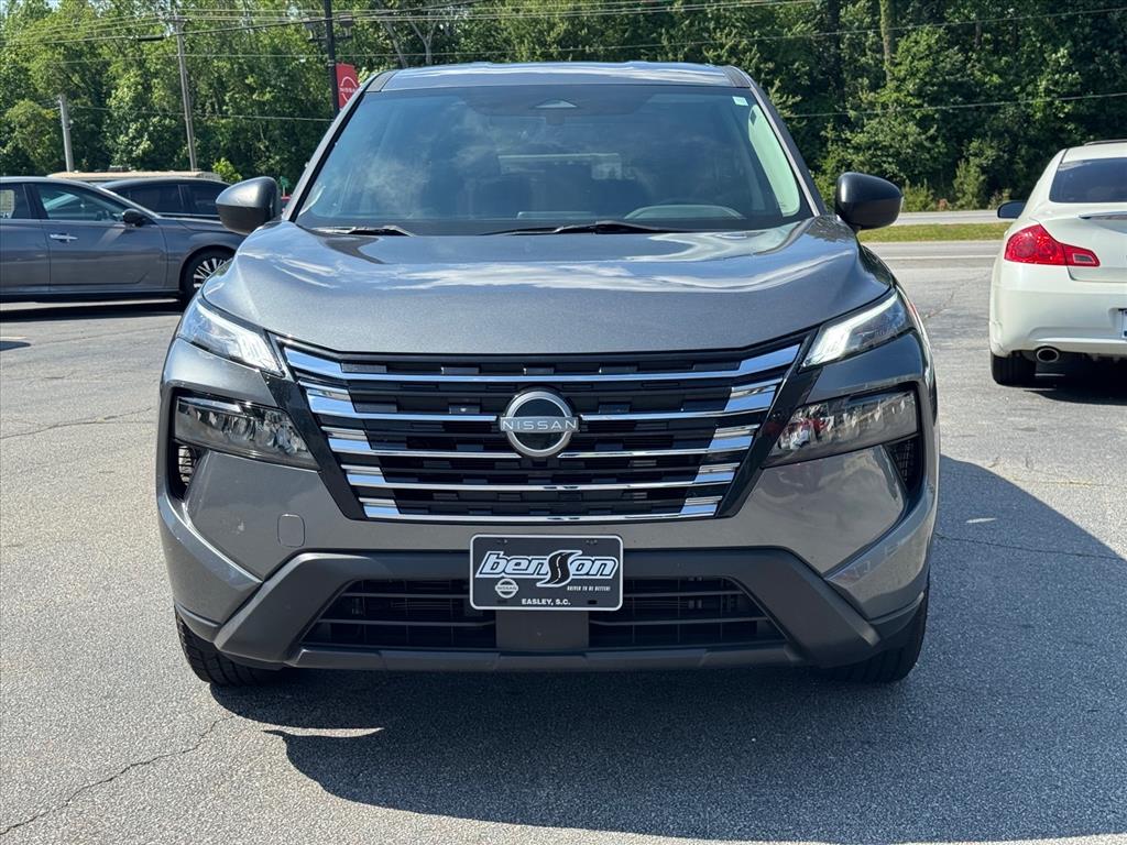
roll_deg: +3.6
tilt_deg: -9.1
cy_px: 422
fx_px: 1563
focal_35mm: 48
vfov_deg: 30.3
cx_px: 564
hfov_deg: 39.7
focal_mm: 6.76
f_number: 1.78
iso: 64
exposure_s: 1/2252
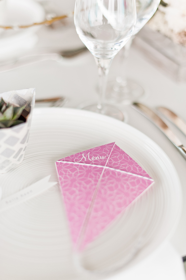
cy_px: 140
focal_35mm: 50
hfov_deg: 27.0
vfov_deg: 39.6
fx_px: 388
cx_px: 93
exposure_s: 1/320
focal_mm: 50
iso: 200
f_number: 2
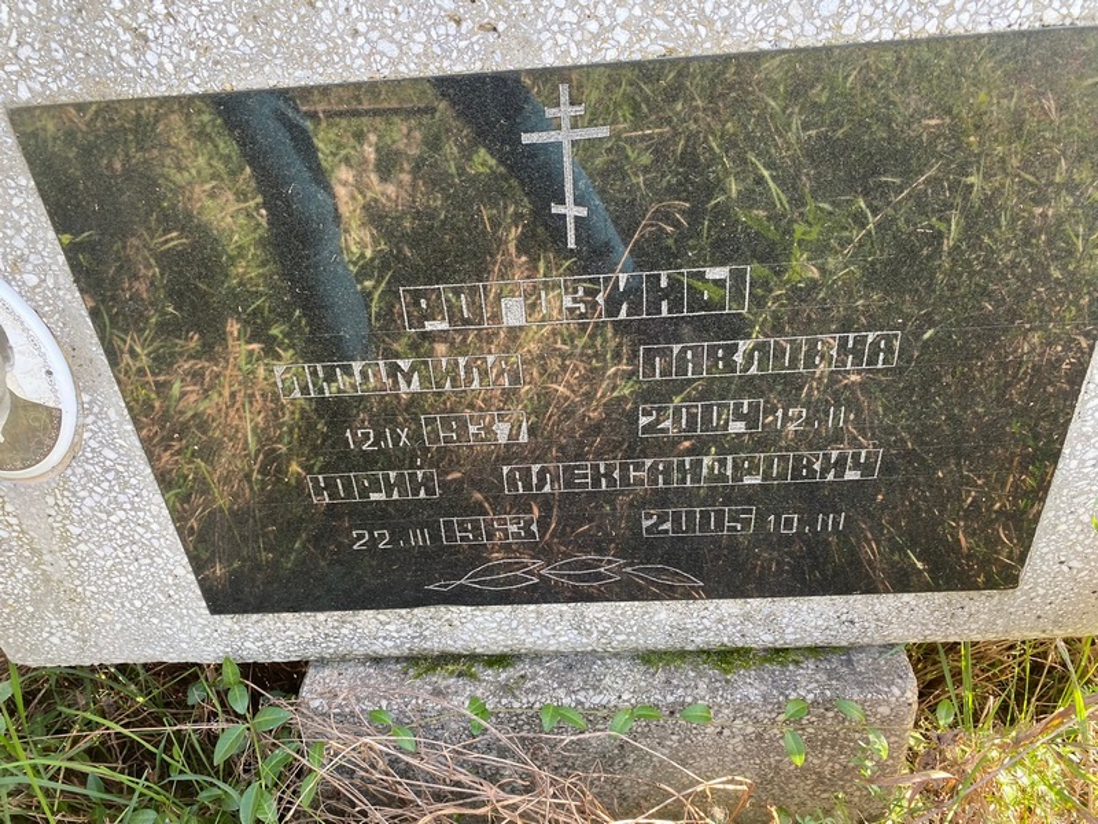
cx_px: 549
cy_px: 412
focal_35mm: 26
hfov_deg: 67.3
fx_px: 825
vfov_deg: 53.1
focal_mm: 4.25
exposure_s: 1/122
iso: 32
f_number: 1.8
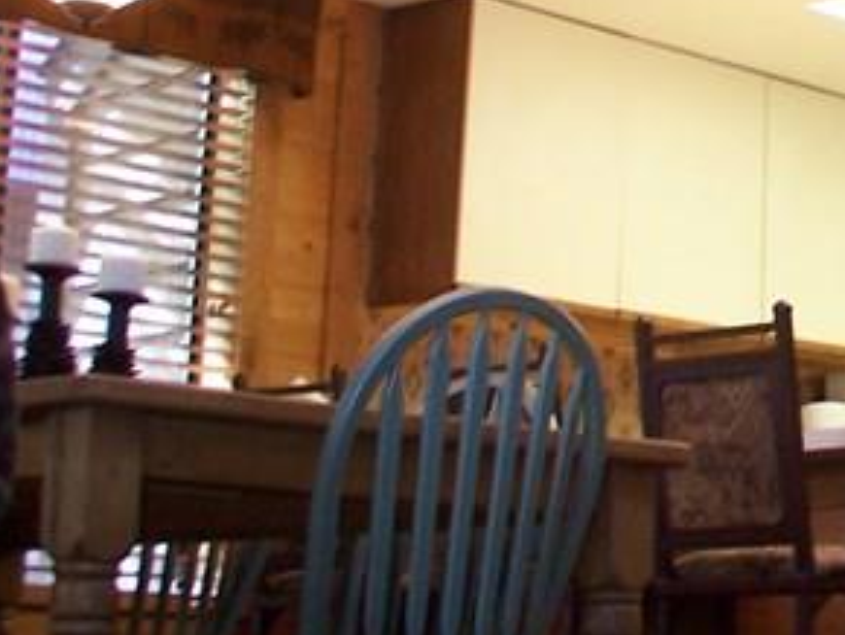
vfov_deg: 10.8
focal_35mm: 134
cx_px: 1454
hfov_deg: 13.4
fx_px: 3274
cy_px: -172
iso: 140
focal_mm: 6.3
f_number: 2.8
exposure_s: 1/10
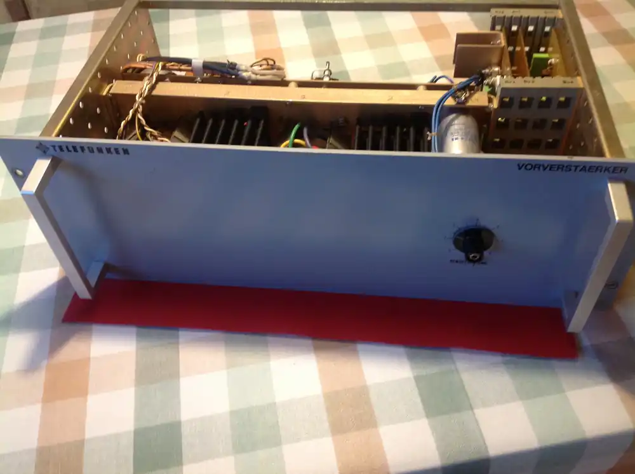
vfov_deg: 40.6
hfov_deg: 52.7
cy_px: 237
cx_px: 318
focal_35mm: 35
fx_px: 641
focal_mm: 4.28
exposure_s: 1/15
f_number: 2.4
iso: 160
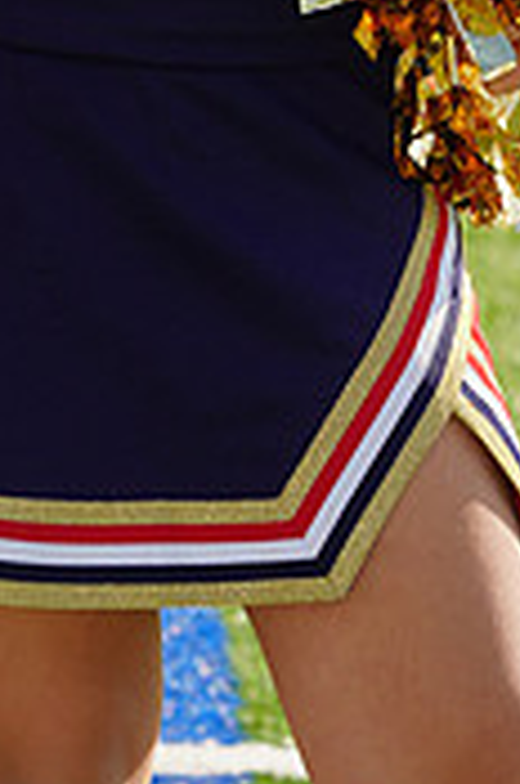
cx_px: 139
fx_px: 14421
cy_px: -511
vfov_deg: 3.1
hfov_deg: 2.1
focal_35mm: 663
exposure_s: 1/160
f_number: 10
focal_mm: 200
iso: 100
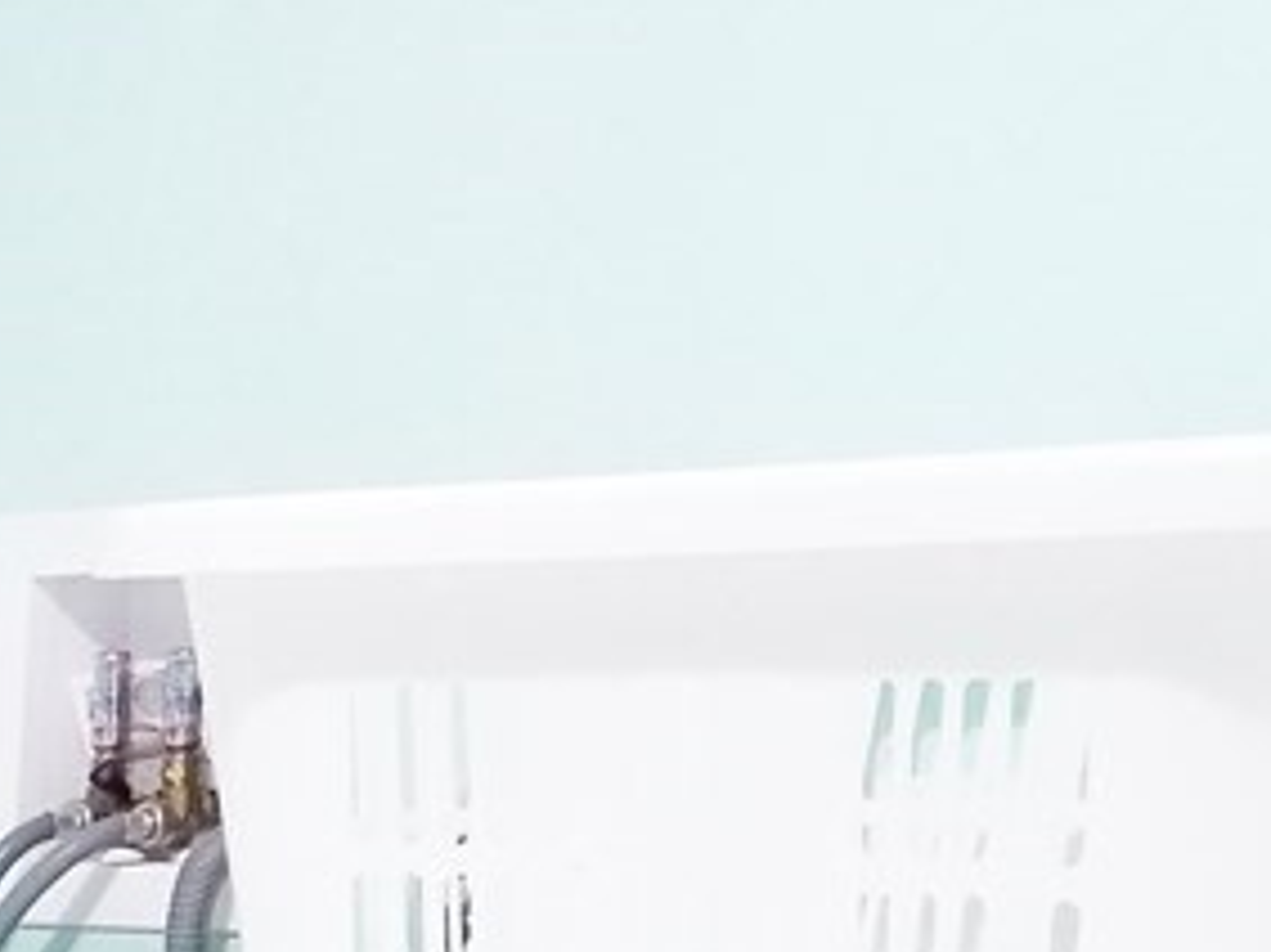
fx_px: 3450
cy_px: 1697
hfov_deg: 17.7
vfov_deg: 14.0
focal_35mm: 94
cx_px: -862
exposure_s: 1/24
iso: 200
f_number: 1.7
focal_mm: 4.2
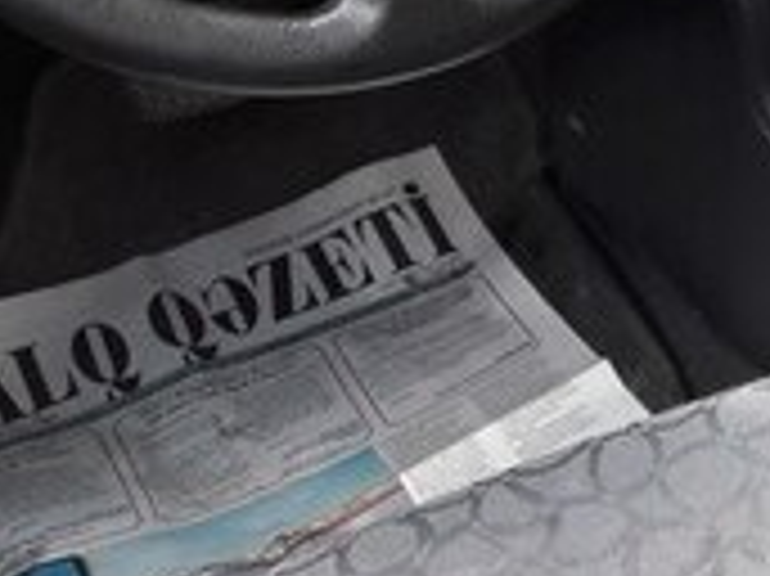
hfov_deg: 16.7
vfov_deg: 13.2
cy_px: -160
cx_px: 1121
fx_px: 2401
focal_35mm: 108
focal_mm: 3.7
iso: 80
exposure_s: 1/100
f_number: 1.9
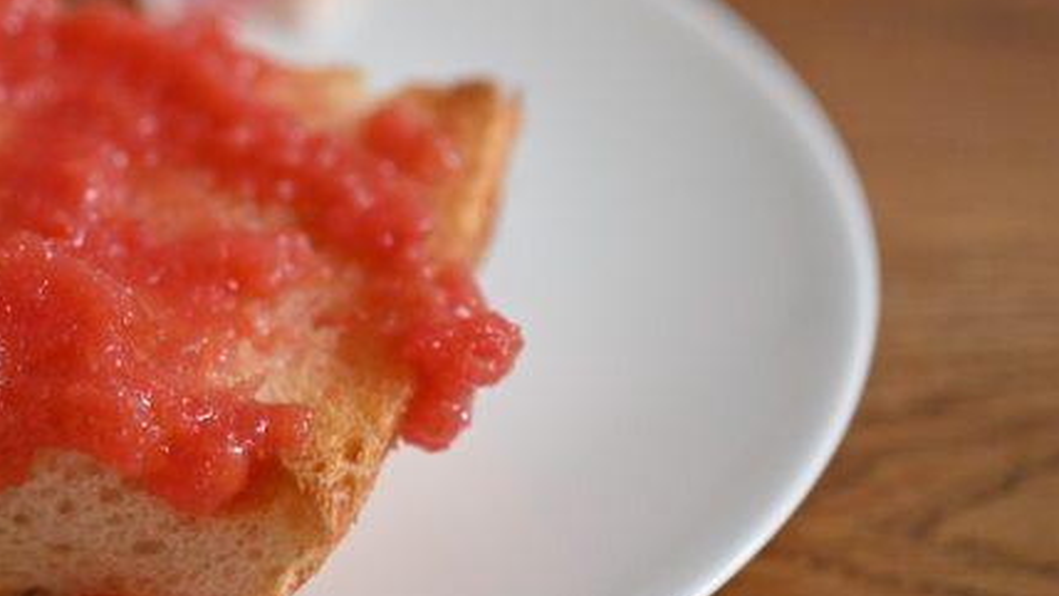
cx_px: 195
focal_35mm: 94
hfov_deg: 22.3
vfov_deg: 12.8
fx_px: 2640
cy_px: 138
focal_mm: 50
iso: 2800
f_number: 3.5
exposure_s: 1/125
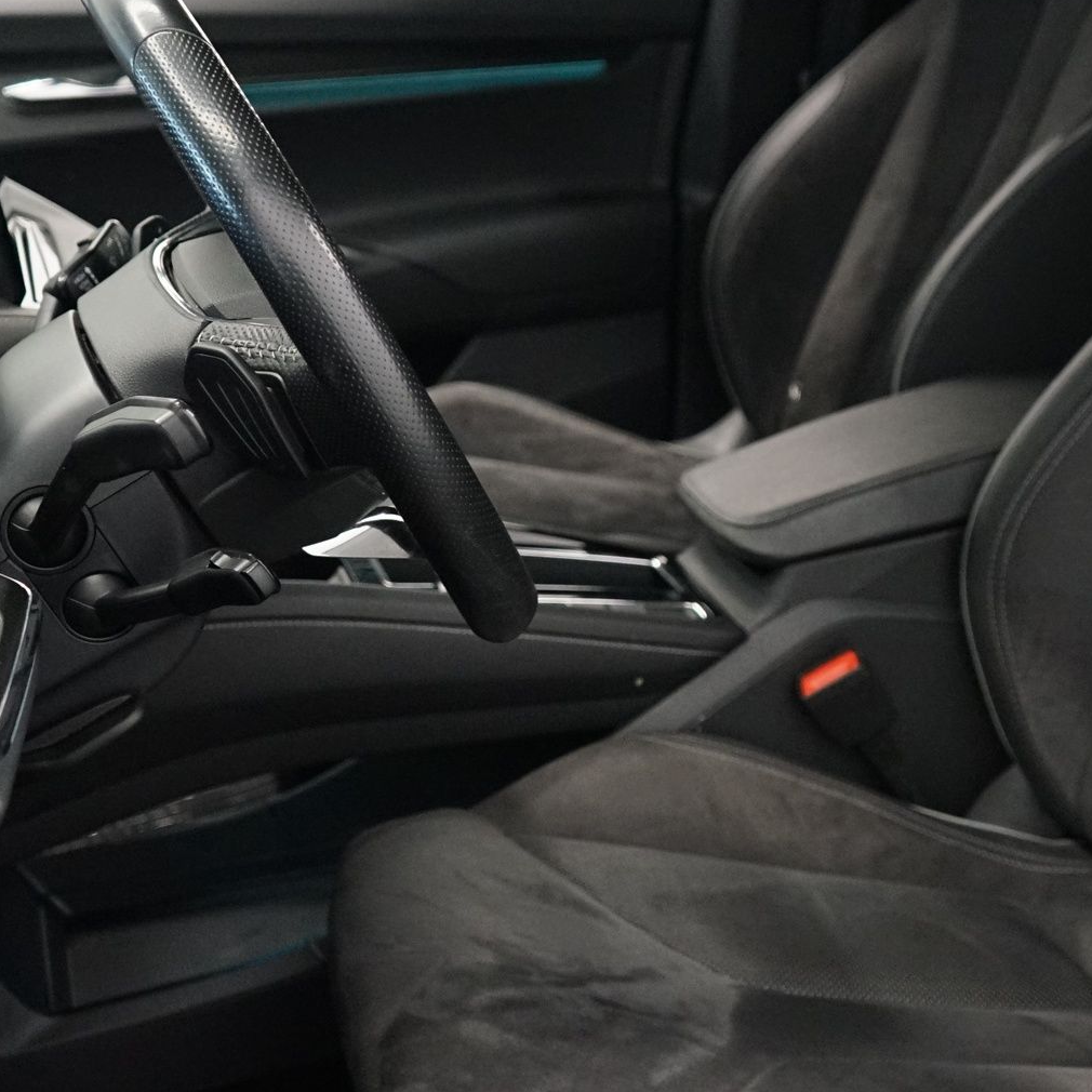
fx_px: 2177
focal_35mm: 61
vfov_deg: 28.0
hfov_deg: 27.9
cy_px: 385
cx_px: 760
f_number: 3.5
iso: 4000
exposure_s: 1/160
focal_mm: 29
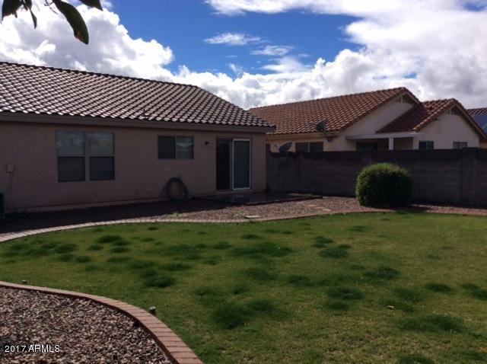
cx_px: 244
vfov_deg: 44.1
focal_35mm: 32
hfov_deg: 56.9
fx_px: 450
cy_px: 182
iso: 32
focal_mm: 3.3
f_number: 2.4
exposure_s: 1/3185
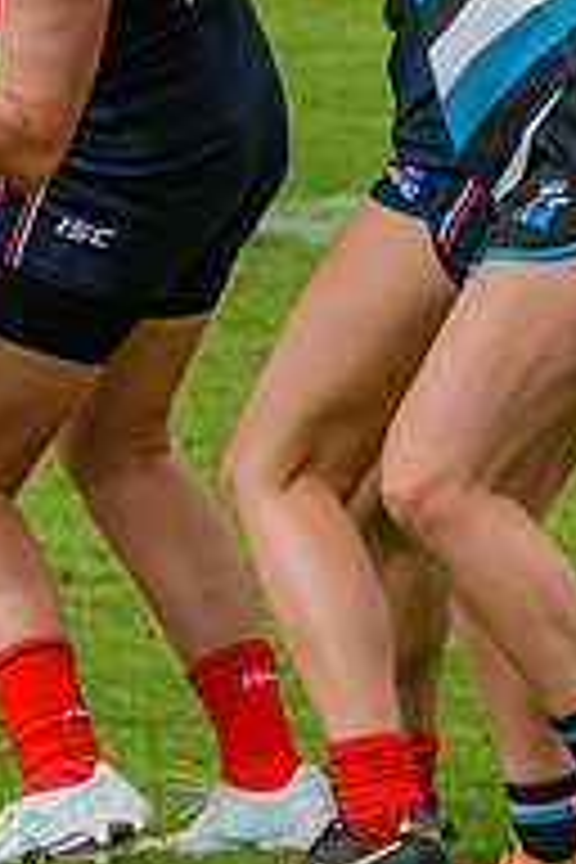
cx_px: 565
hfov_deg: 1.2
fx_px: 26974
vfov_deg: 1.8
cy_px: 20
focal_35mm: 1124
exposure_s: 1/2000
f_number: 7.1
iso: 800
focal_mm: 240
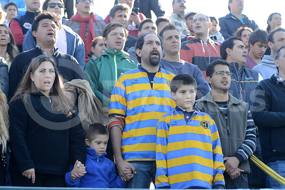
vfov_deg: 9.5
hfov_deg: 14.2
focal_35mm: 145
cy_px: 95
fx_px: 1148
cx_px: 142
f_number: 4
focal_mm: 145
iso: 400
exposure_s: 1/250
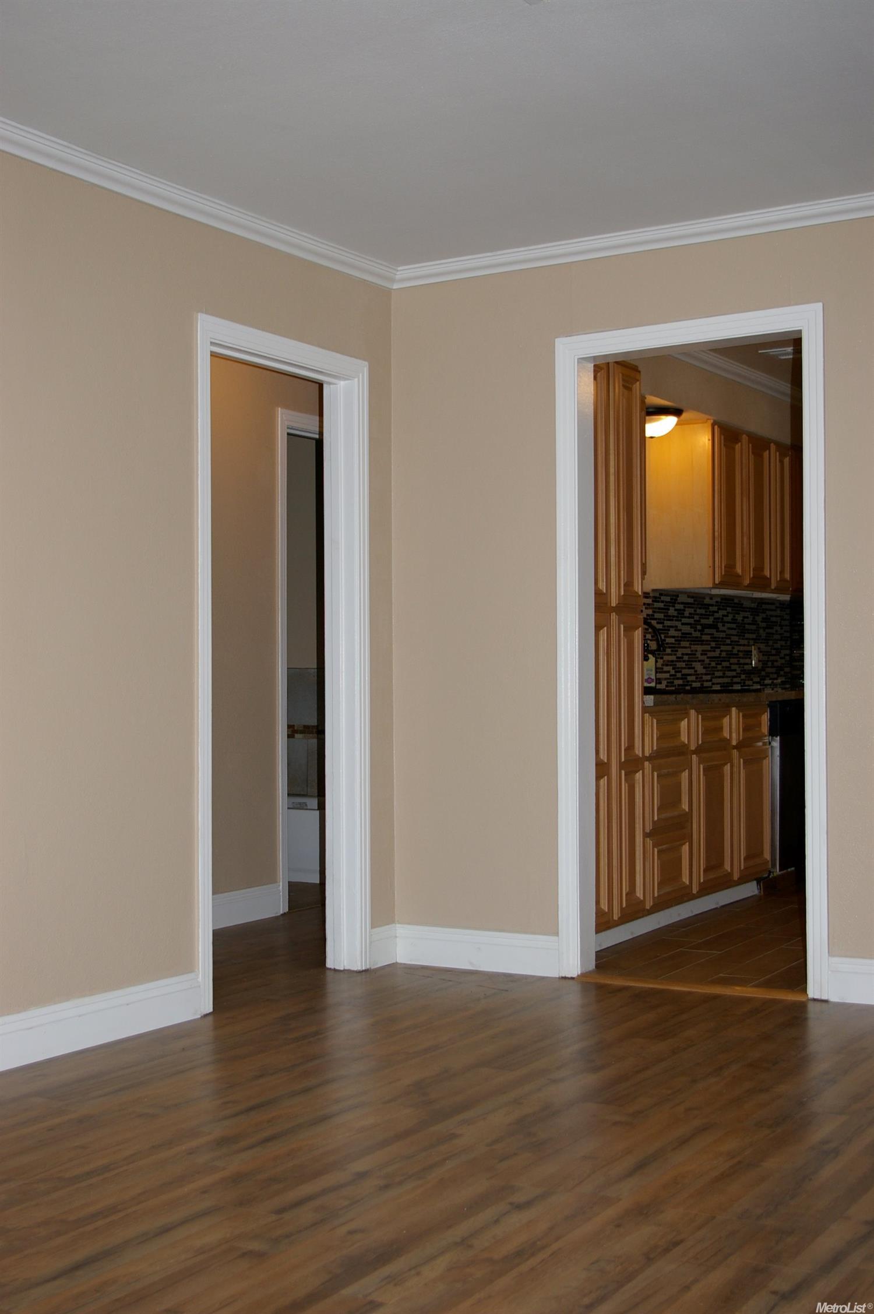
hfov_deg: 28.9
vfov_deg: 42.4
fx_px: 1696
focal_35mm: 46
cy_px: 657
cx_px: 437
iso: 200
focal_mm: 31
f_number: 4
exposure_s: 1/45
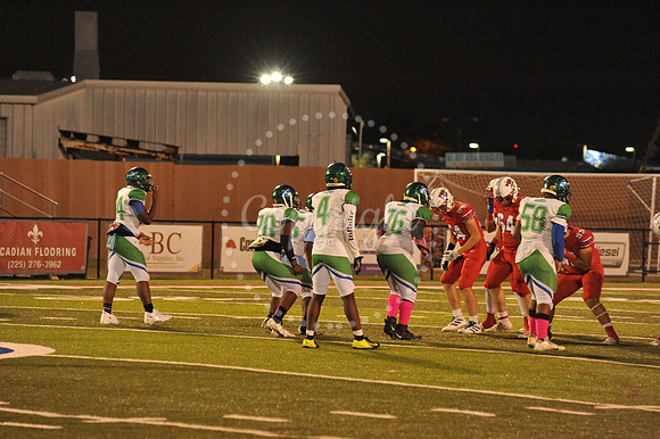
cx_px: 330
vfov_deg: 6.9
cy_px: 220
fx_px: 3664
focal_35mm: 200
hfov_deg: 10.3
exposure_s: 1/200
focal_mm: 200
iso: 5000
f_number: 5
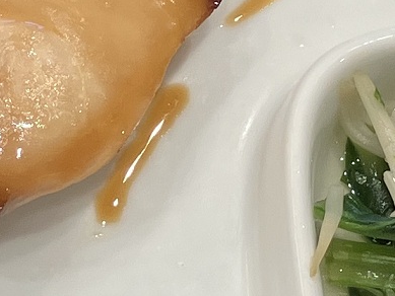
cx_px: 3
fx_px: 2317
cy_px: 1
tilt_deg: -61.9
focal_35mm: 203
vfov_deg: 7.3
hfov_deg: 9.7
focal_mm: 3.99
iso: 64
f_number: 1.8
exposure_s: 1/100
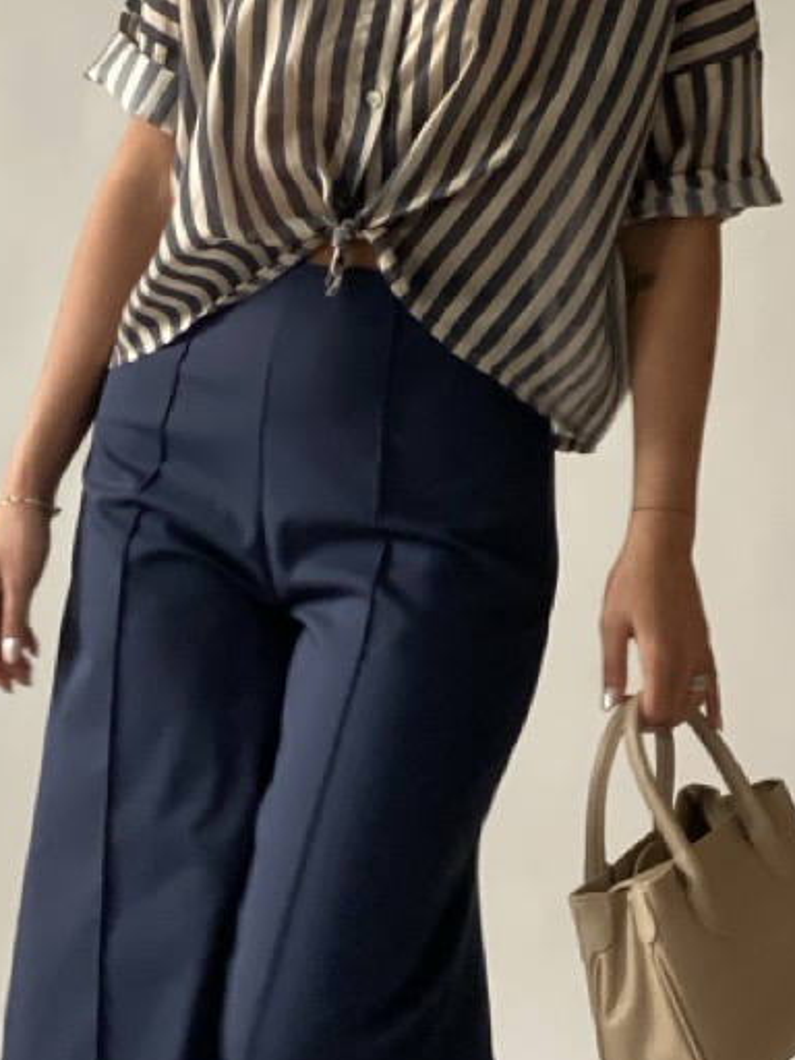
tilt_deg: -7.5
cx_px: 373
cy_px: 462
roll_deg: -1.9
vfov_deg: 15.2
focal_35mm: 130
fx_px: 3981
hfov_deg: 11.4
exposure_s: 1/50
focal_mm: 6
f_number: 2
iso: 200
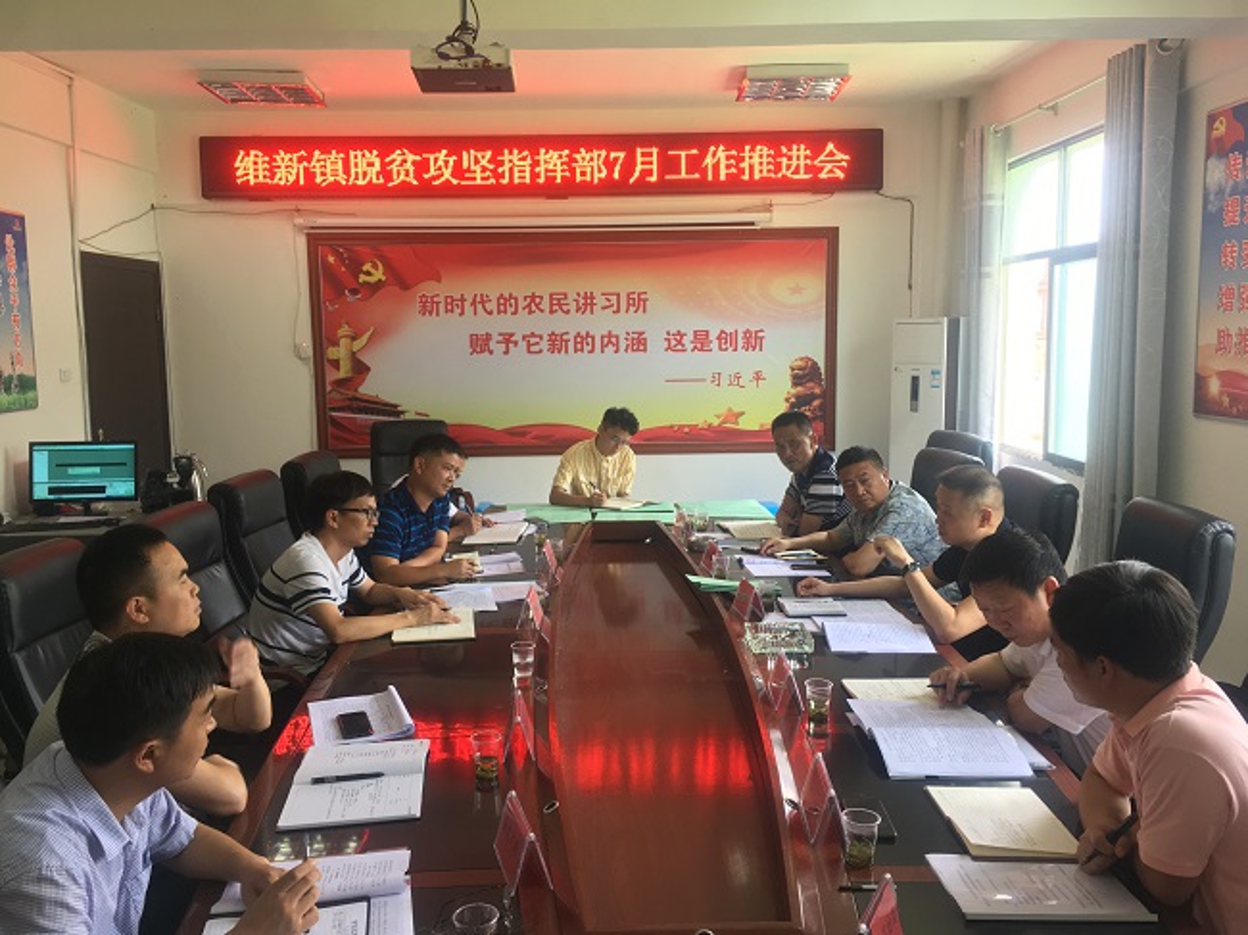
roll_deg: +0.5
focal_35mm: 29
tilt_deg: -5.6
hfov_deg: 61.7
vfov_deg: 48.2
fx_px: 1045
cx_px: 624
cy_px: 468
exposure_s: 1/33
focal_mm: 4.15
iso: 32
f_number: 2.2
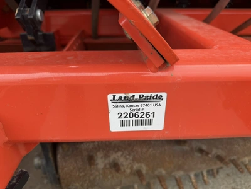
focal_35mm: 24
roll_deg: +0.4
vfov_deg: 56.8
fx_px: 174
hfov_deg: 71.6
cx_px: 126
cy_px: 94
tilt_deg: -31.0
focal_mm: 6.76
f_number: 1.78
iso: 80
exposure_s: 1/473
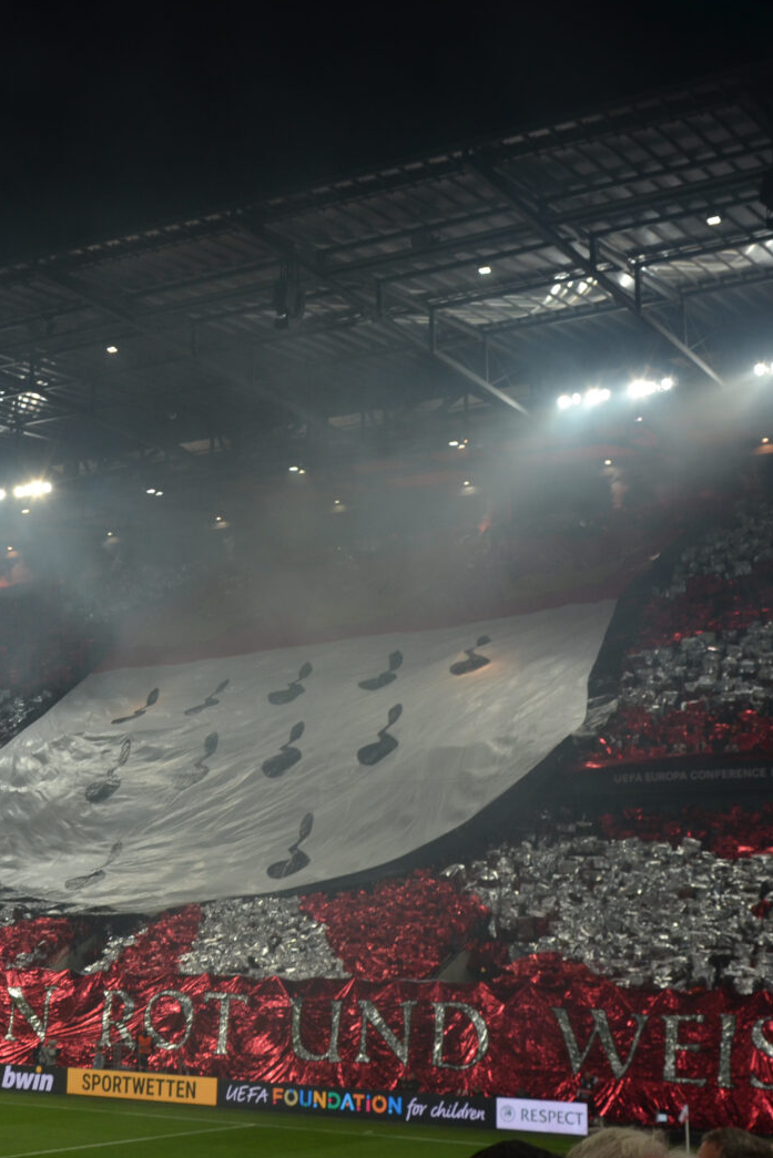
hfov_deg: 24.4
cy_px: 574
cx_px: 191
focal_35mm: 55
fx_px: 1771
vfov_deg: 36.2
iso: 280
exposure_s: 1/125
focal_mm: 24
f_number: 5.6
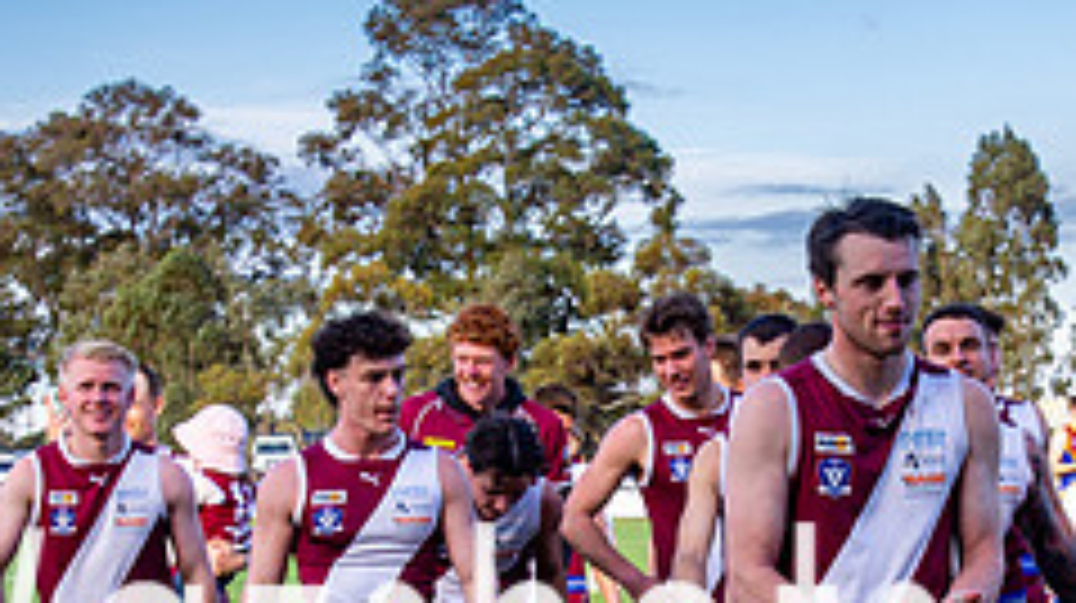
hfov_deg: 18.0
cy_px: 661
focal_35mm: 118
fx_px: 3364
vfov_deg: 10.1
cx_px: 842
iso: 100
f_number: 5
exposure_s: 1/160
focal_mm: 28
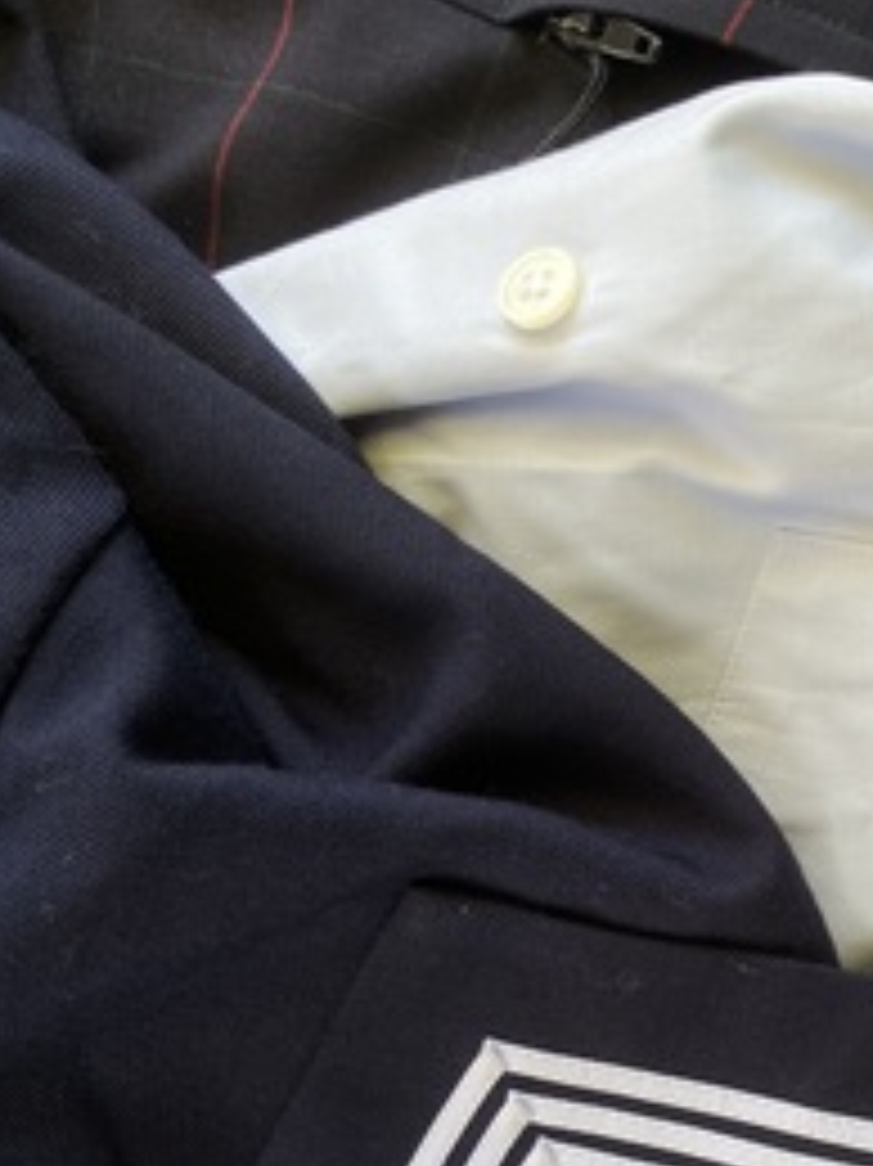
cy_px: 909
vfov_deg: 34.6
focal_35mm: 54
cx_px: 803
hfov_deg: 26.0
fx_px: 1817
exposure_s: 1/121
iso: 32
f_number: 1.8
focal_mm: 3.99
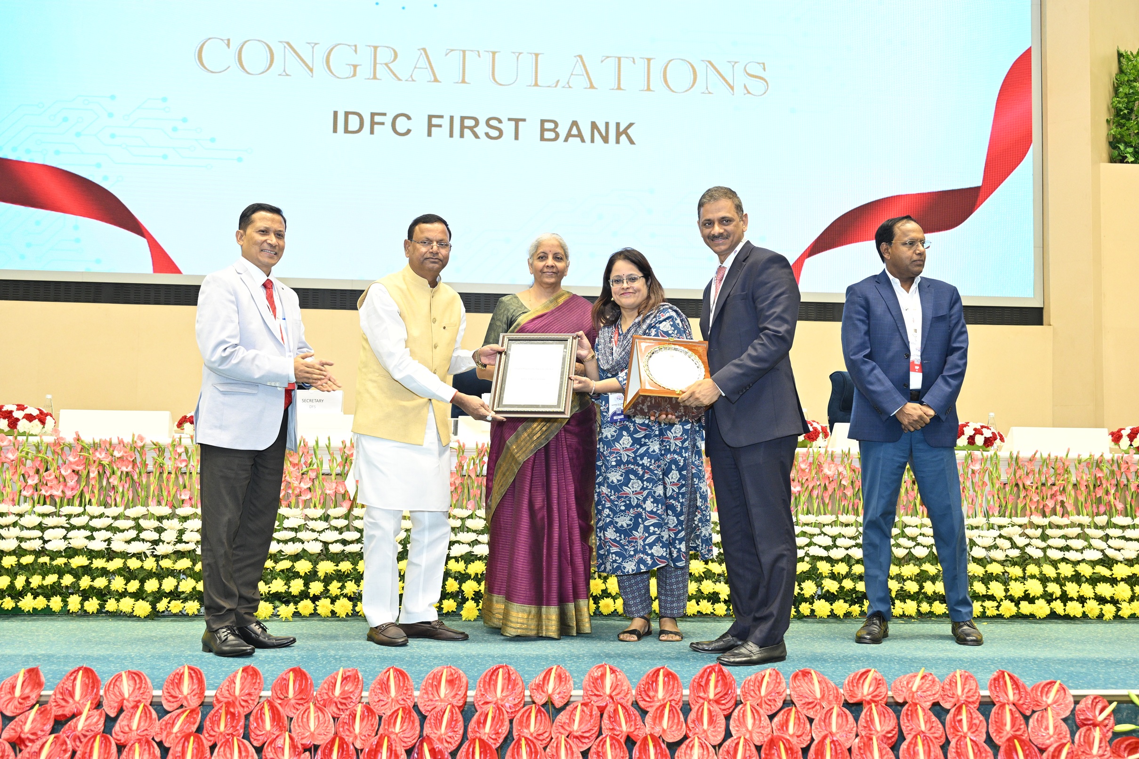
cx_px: 570
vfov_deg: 36.9
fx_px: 1139
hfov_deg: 53.1
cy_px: 380
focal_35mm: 36
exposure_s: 1/100
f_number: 4
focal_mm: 36
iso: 1600
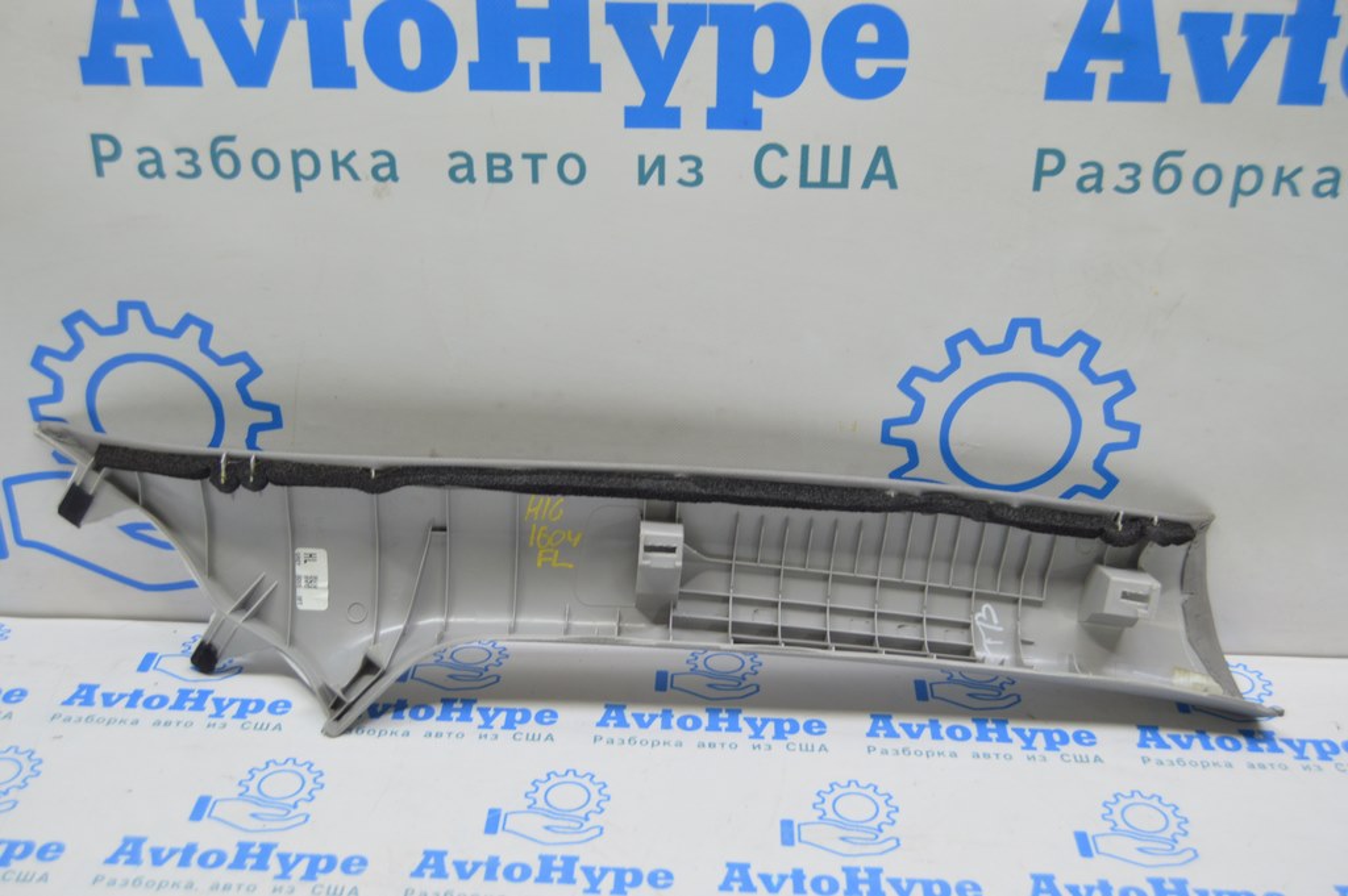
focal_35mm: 39
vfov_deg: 34.2
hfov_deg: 49.6
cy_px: 448
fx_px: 1459
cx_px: 674
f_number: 5.6
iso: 400
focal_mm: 26
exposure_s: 1/20
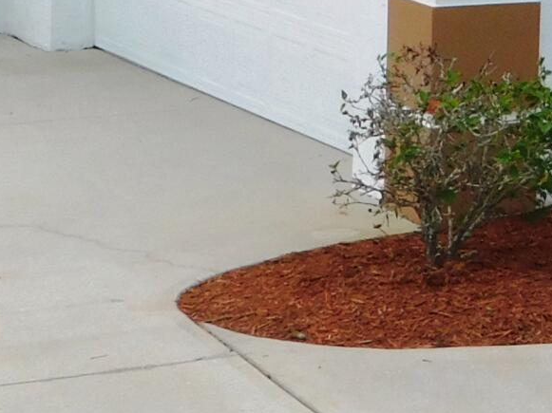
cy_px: -141
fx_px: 2964
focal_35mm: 186
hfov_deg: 9.9
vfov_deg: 7.9
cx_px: 1086
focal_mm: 6.3
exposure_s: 1/800
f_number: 3.5
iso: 125
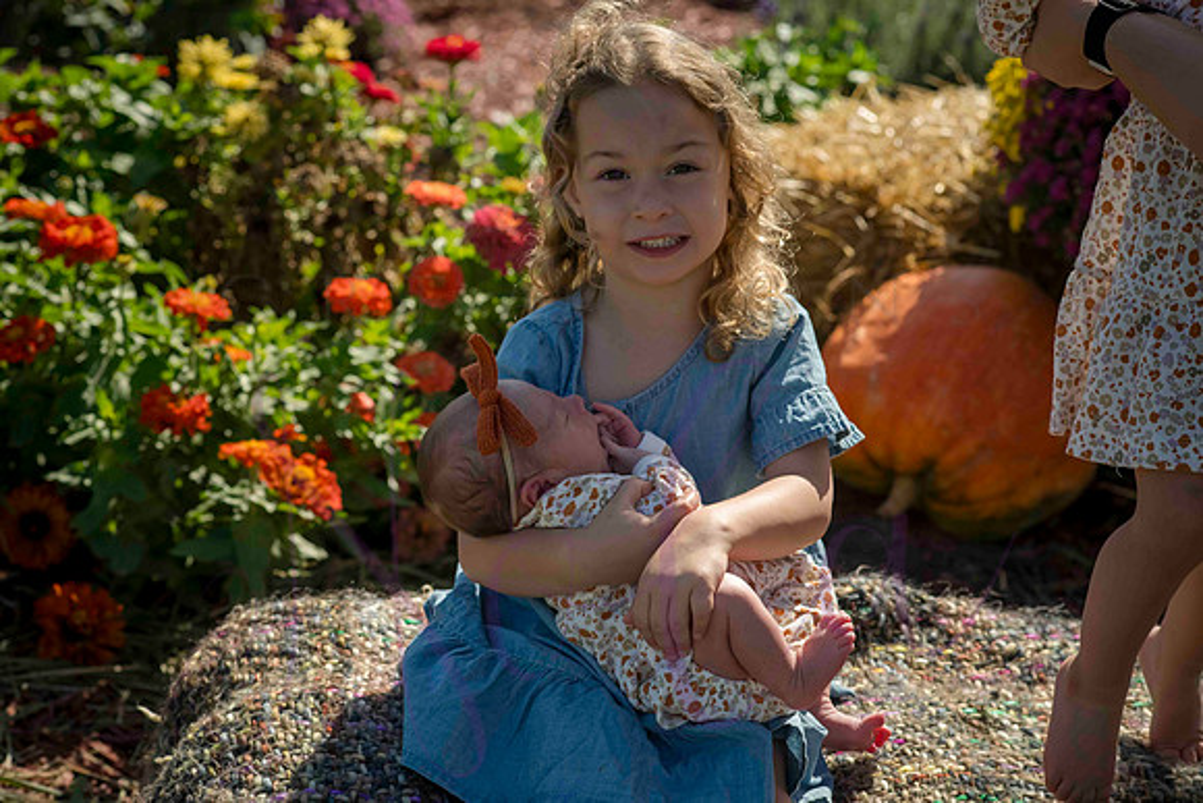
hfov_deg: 23.9
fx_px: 2841
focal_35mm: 85
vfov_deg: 16.1
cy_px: 402
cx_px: 602
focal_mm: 85
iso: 400
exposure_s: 1/1250
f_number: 6.3
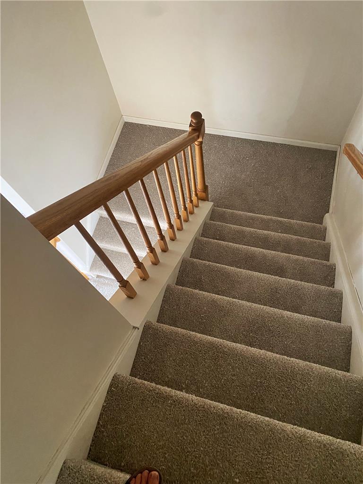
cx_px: 182
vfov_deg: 67.3
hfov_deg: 53.1
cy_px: 242
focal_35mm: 26
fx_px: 364
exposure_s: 1/30
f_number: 1.8
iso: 500
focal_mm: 4.25
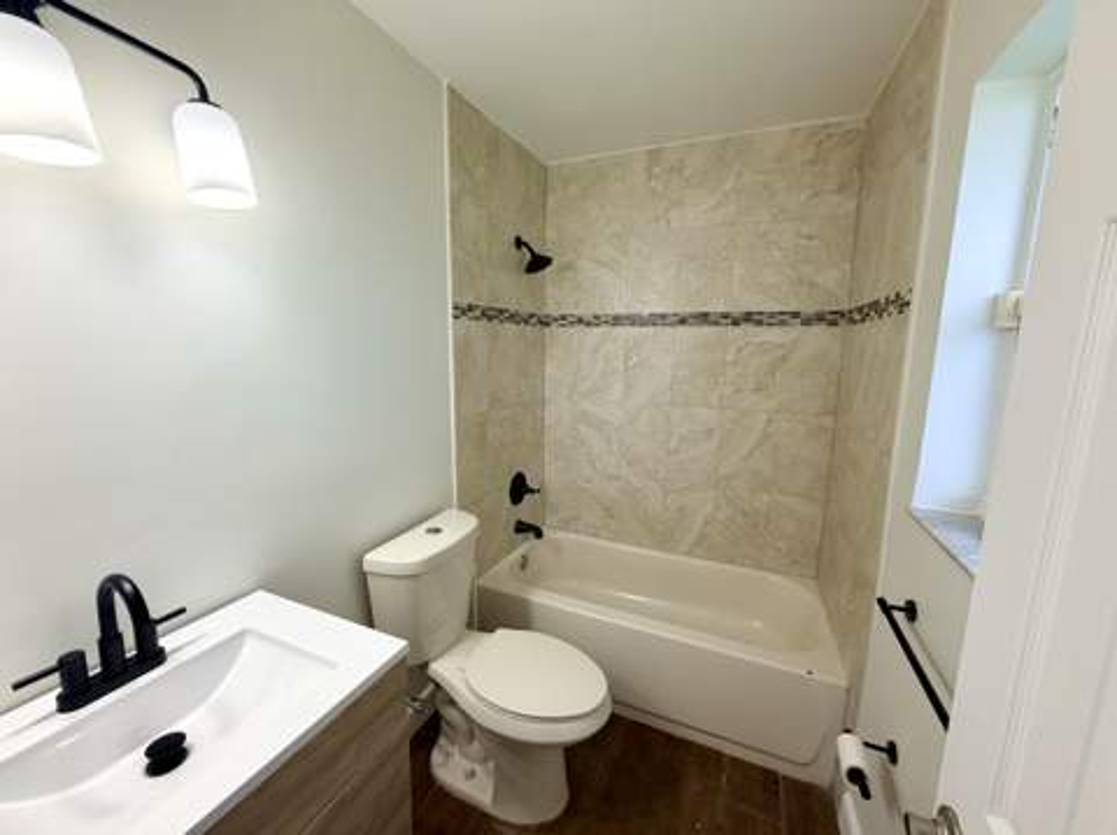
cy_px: 418
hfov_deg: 102.1
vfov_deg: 85.6
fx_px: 451
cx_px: 558
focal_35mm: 14
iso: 100
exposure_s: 1/120
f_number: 2.2
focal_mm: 2.22
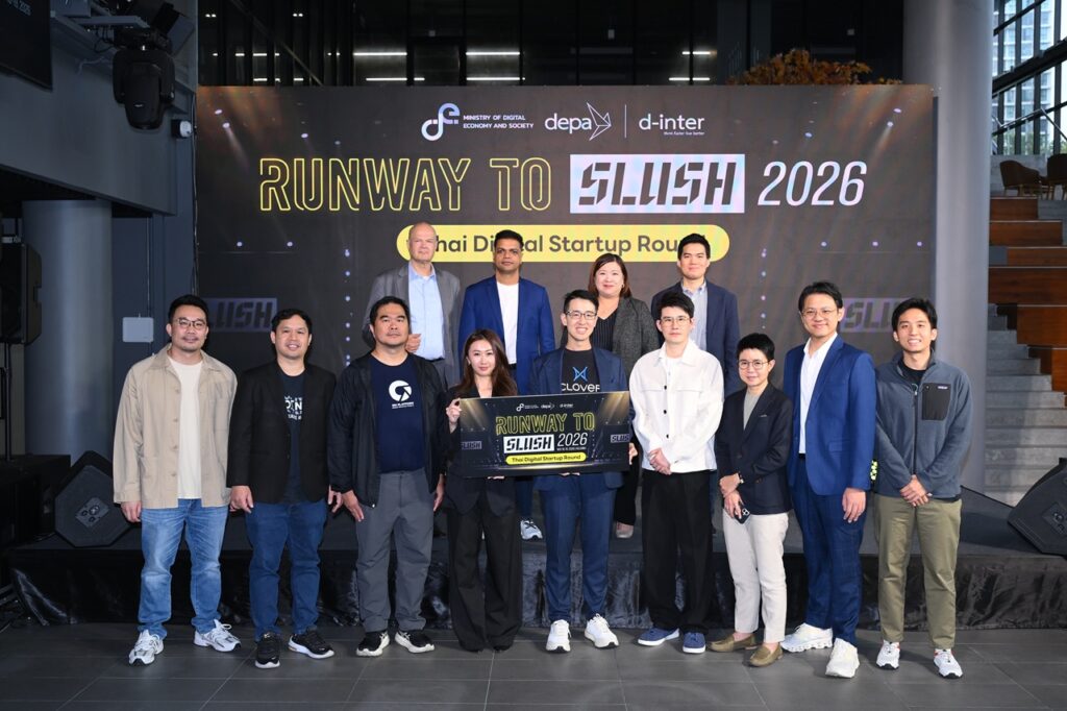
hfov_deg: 55.1
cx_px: 534
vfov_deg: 38.3
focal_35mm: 34
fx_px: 1022
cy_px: 356
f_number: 4
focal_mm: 34.5
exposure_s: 1/125
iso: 320
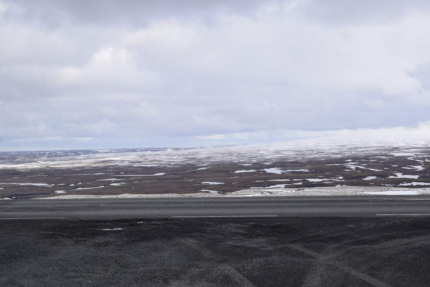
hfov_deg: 24.6
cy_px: 144
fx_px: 985
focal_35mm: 82
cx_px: 215
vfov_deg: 16.6
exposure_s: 1/400
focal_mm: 55
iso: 200
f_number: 10
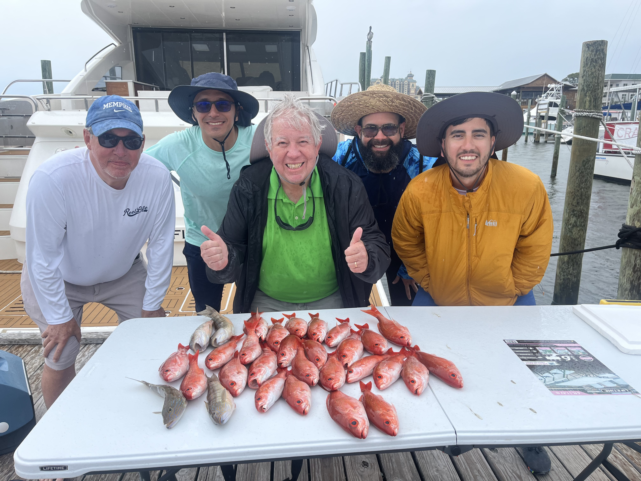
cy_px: 240
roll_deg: -0.1
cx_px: 320
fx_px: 481
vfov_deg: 53.1
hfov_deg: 67.3
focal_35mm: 26
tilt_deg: -13.9
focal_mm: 5.1
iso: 50
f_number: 1.6
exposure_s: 1/1163
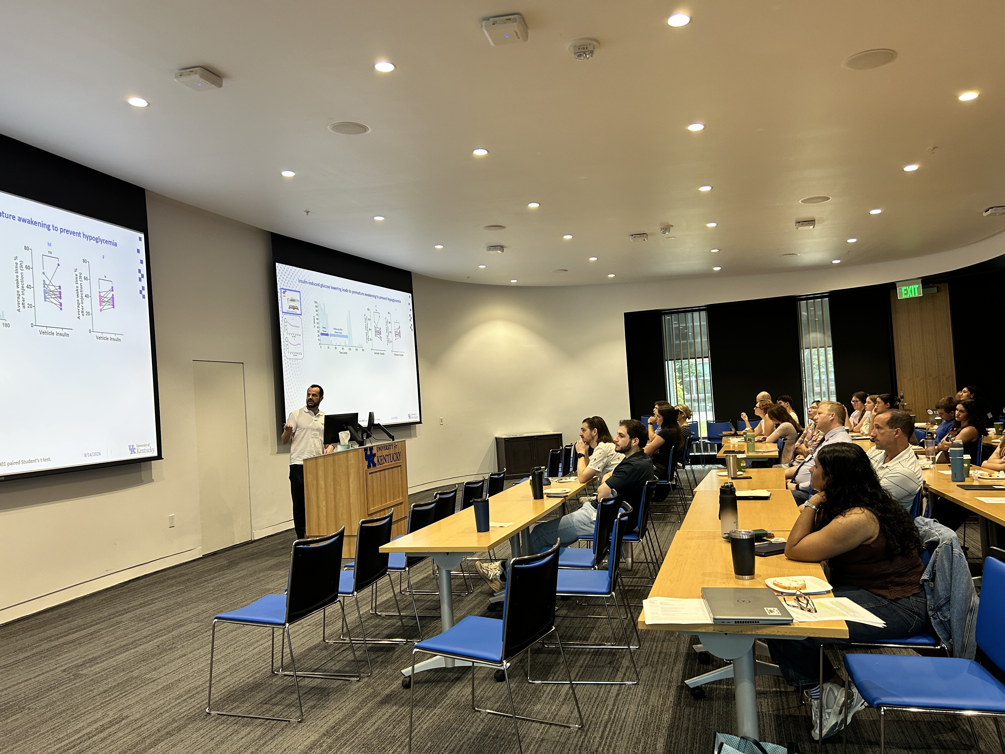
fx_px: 755
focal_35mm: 26
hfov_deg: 67.3
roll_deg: +4.0
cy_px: 377
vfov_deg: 53.1
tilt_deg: +1.4
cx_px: 502
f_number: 1.5
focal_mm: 5.7
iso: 100
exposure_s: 1/120
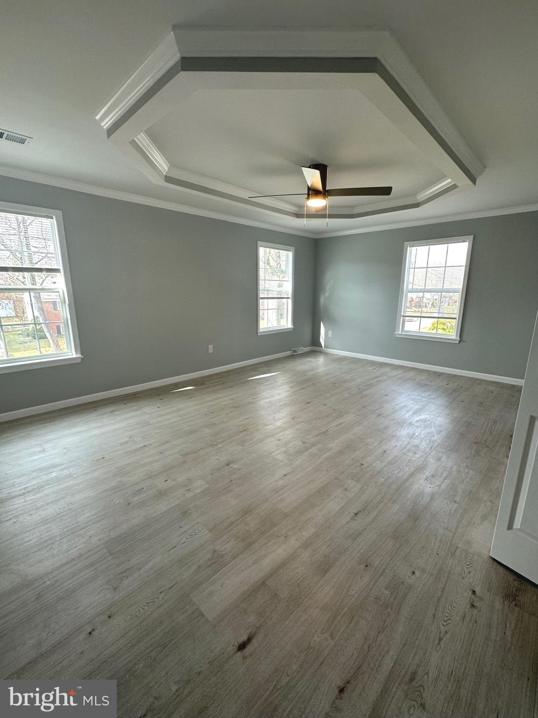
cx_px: 269
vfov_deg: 102.1
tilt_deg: -12.5
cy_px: 359
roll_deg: +1.4
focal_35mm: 14
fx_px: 290
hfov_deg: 85.7
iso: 80
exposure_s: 1/120
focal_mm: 2.22
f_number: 2.2
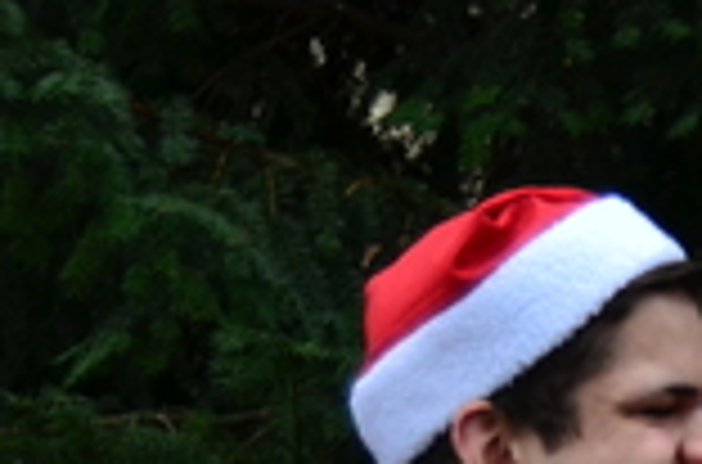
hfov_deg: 7.7
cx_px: 1166
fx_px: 5094
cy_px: 739
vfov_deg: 5.2
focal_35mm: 262
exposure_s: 1/100
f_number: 4.5
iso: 400
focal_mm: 34
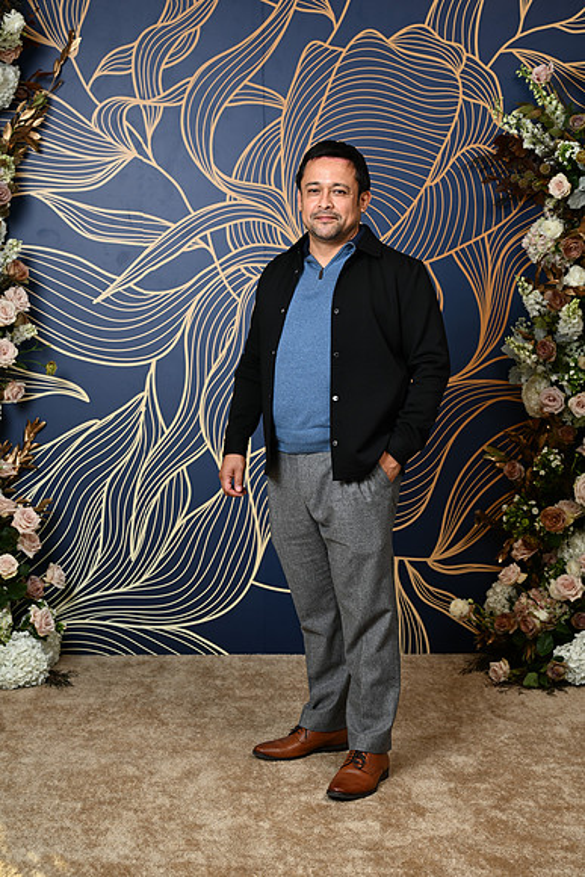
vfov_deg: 36.2
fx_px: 1340
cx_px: 292
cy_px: 438
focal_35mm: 55
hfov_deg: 24.6
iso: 125
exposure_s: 1/125
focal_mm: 55
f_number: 5.6
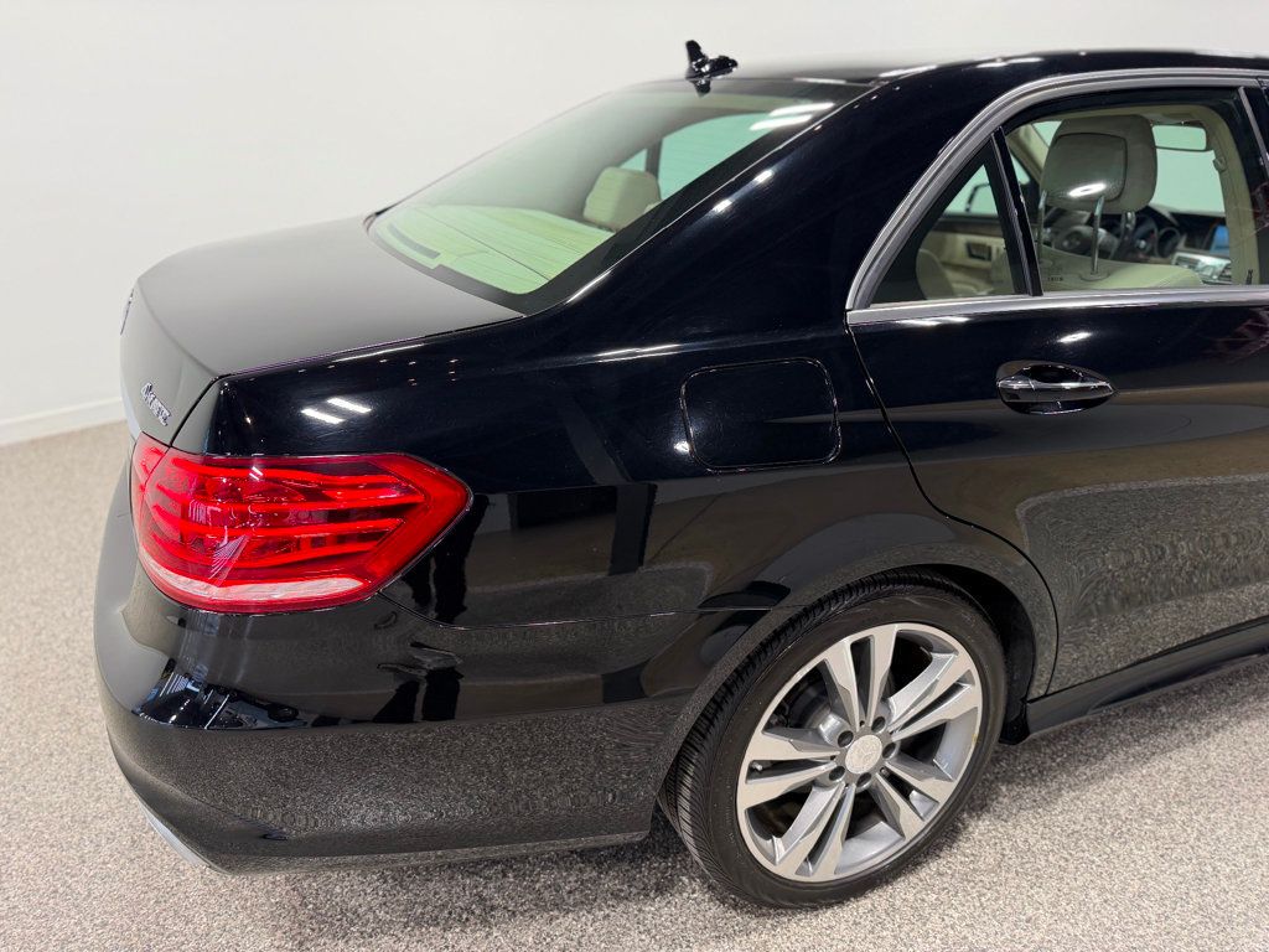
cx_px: 634
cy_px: 476
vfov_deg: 56.8
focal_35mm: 24
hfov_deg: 71.6
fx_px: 880
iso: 125
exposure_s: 1/120
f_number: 1.78
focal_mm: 6.76
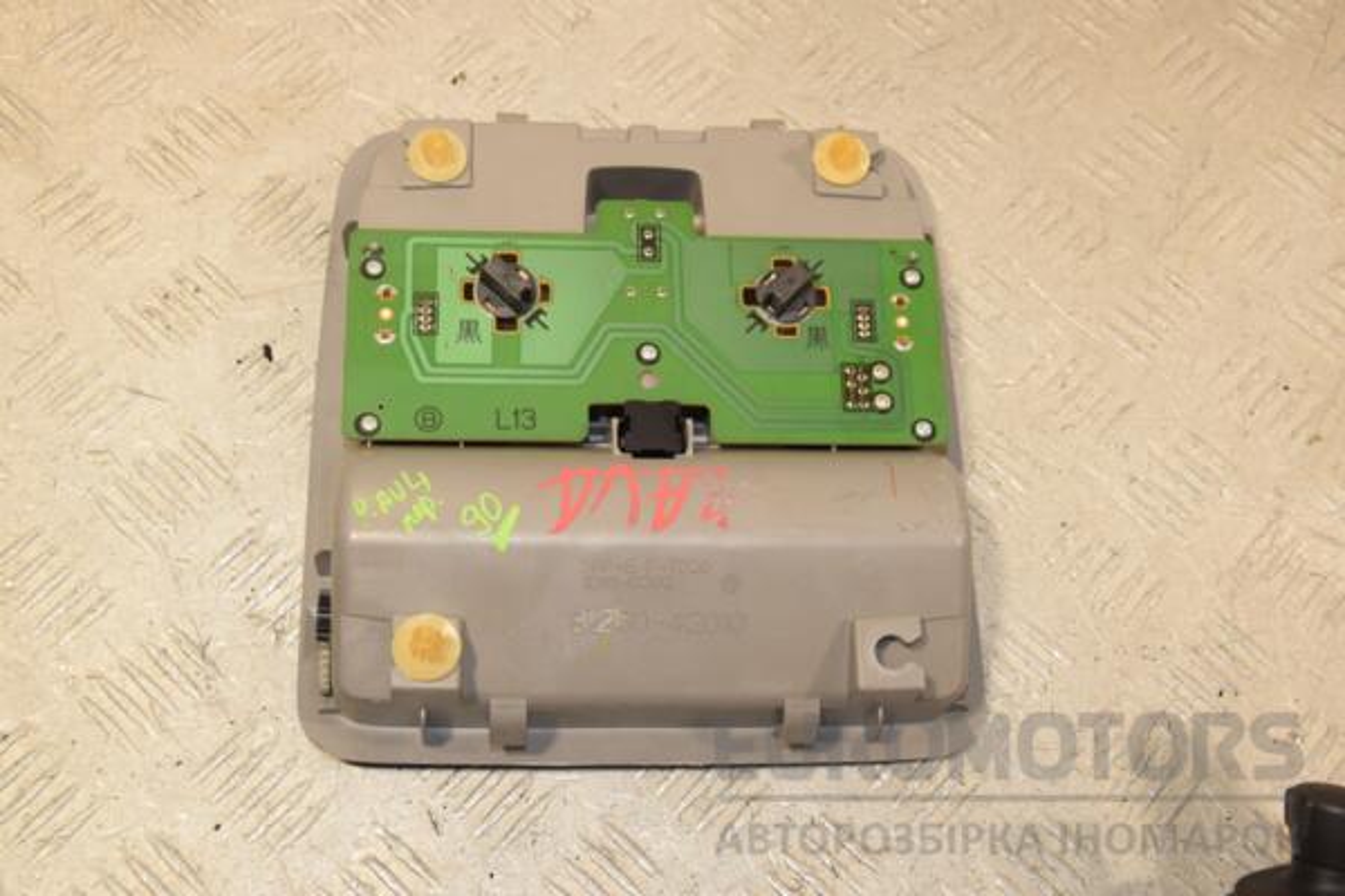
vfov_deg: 26.5
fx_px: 1905
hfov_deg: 38.9
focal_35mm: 51
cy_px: 448
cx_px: 672
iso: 800
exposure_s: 1/200
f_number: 8
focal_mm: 34
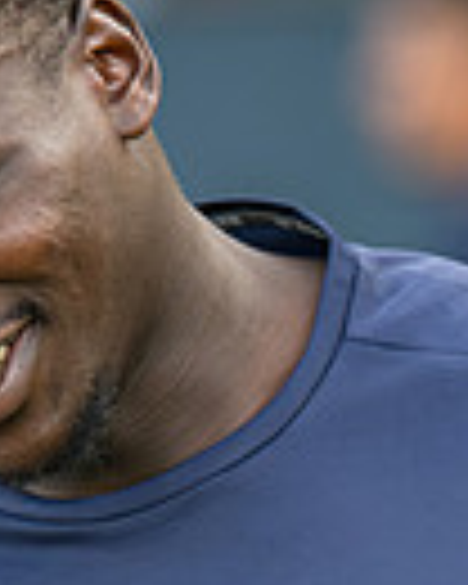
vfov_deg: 1.9
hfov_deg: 1.5
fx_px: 17781
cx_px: 594
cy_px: 537
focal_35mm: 1027
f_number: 1.8
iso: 400
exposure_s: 1/2000
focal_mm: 135
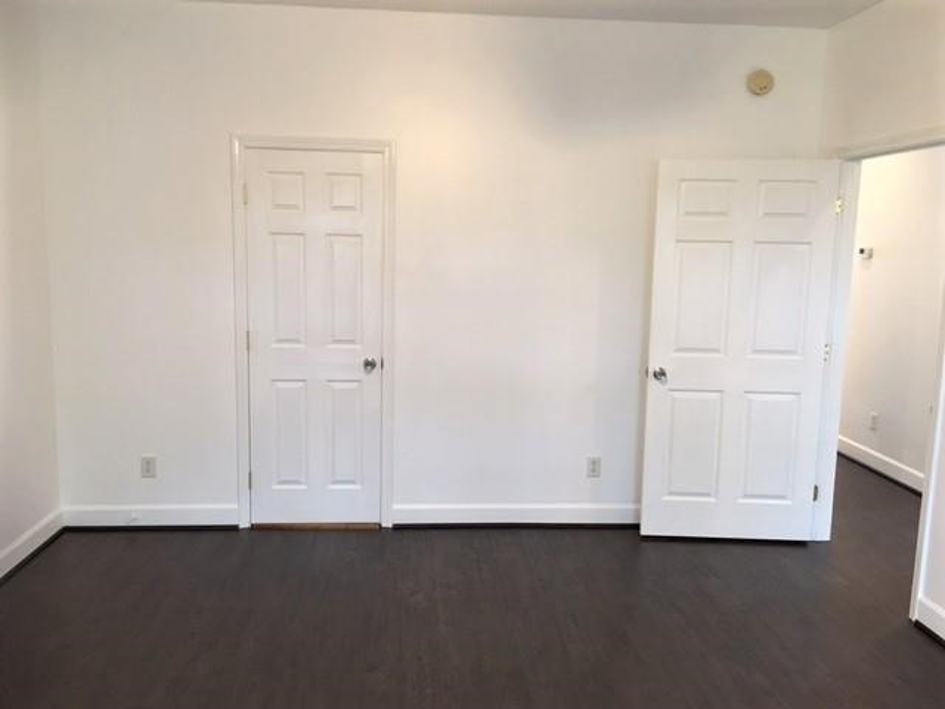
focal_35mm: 29
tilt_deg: -6.8
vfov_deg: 48.2
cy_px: 354
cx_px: 472
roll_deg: -1.1
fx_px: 792
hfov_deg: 61.7
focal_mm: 4.15
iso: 50
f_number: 2.2
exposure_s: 1/15
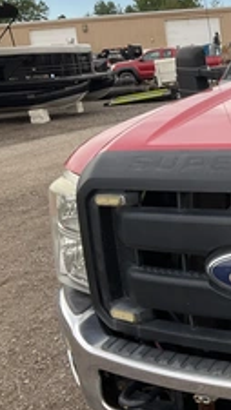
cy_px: 183
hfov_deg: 19.1
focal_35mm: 56
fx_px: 610
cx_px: 335
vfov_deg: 37.2
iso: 25
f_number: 1.8
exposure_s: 1/540
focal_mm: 3
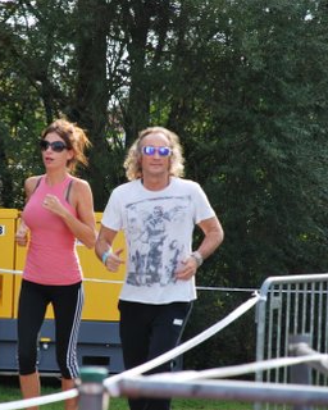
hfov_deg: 5.4
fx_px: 3467
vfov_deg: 6.8
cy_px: 205
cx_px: 102
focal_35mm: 286
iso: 200
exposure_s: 1/250
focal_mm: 135
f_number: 5.6
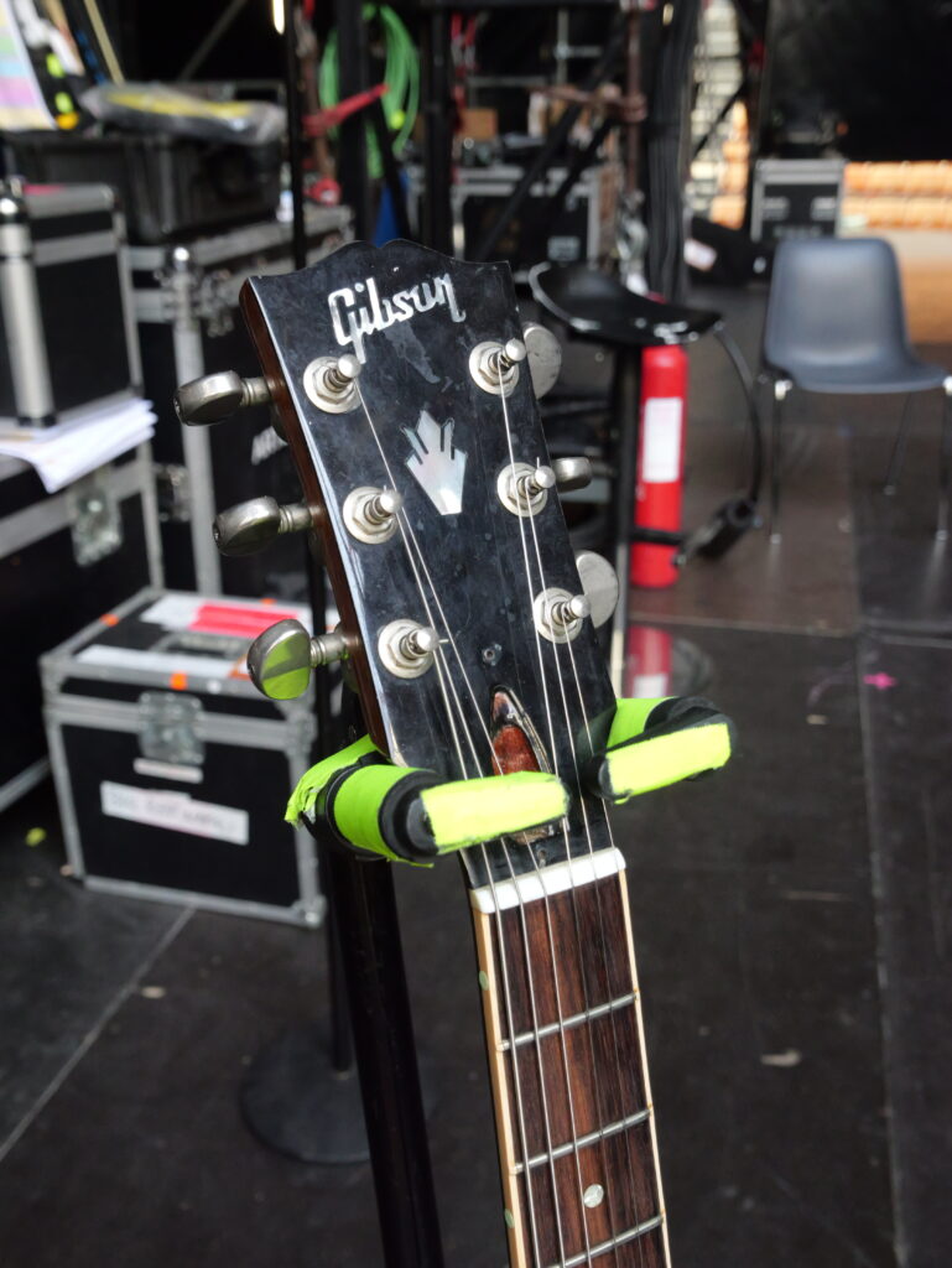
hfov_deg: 39.7
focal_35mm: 36
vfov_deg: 51.3
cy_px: 634
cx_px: 476
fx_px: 1319
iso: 3200
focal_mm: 18
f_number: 5.6
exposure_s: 1/320
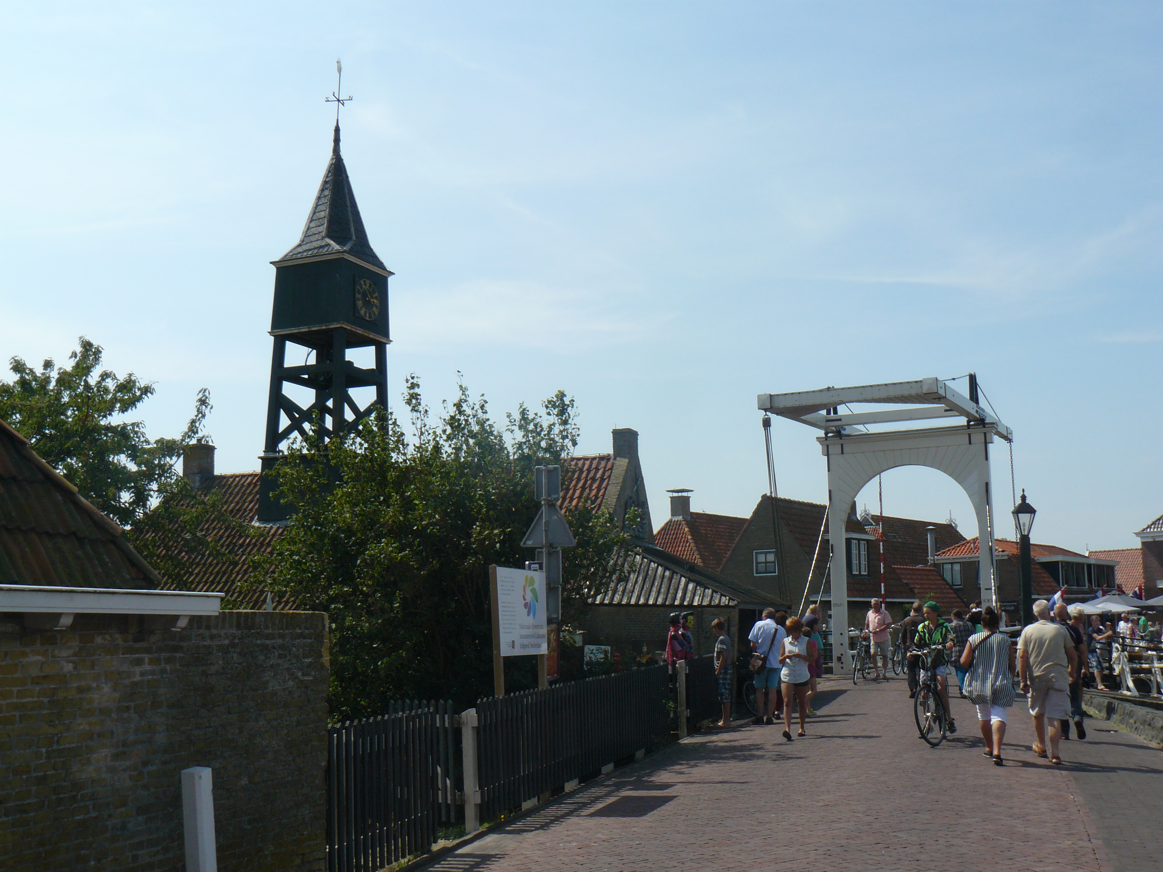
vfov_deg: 39.7
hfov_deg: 51.4
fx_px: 1209
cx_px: 582
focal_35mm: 36
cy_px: 436
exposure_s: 1/500
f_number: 6.3
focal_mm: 6
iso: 100
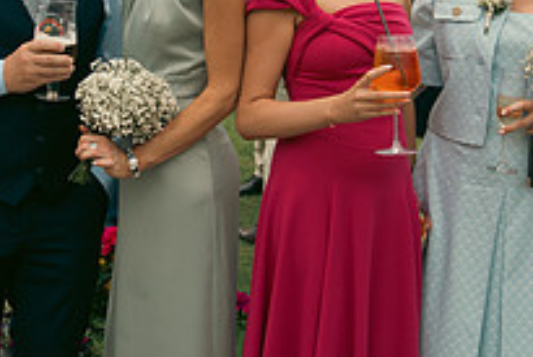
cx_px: 286
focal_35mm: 85
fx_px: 1259
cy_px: 106
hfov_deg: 23.9
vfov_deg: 16.0
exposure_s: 1/500
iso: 160
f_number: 3.5
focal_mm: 30
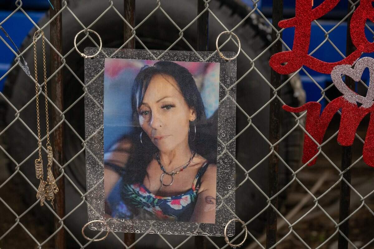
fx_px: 1247
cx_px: 187
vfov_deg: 11.4
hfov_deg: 17.1
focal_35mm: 120
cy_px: 124
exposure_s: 1/250
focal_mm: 120
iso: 200
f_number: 5.6
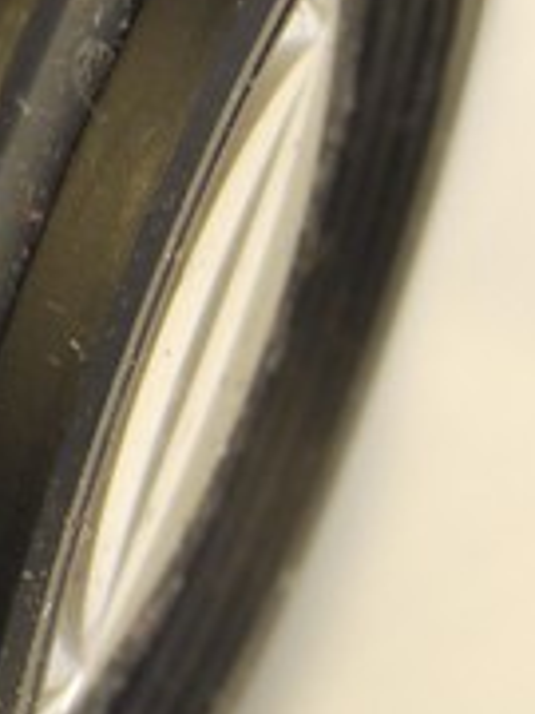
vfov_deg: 4.5
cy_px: 8
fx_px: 9088
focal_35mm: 441
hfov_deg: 3.3
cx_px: -808
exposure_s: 1/8
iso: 400
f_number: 8
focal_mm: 33
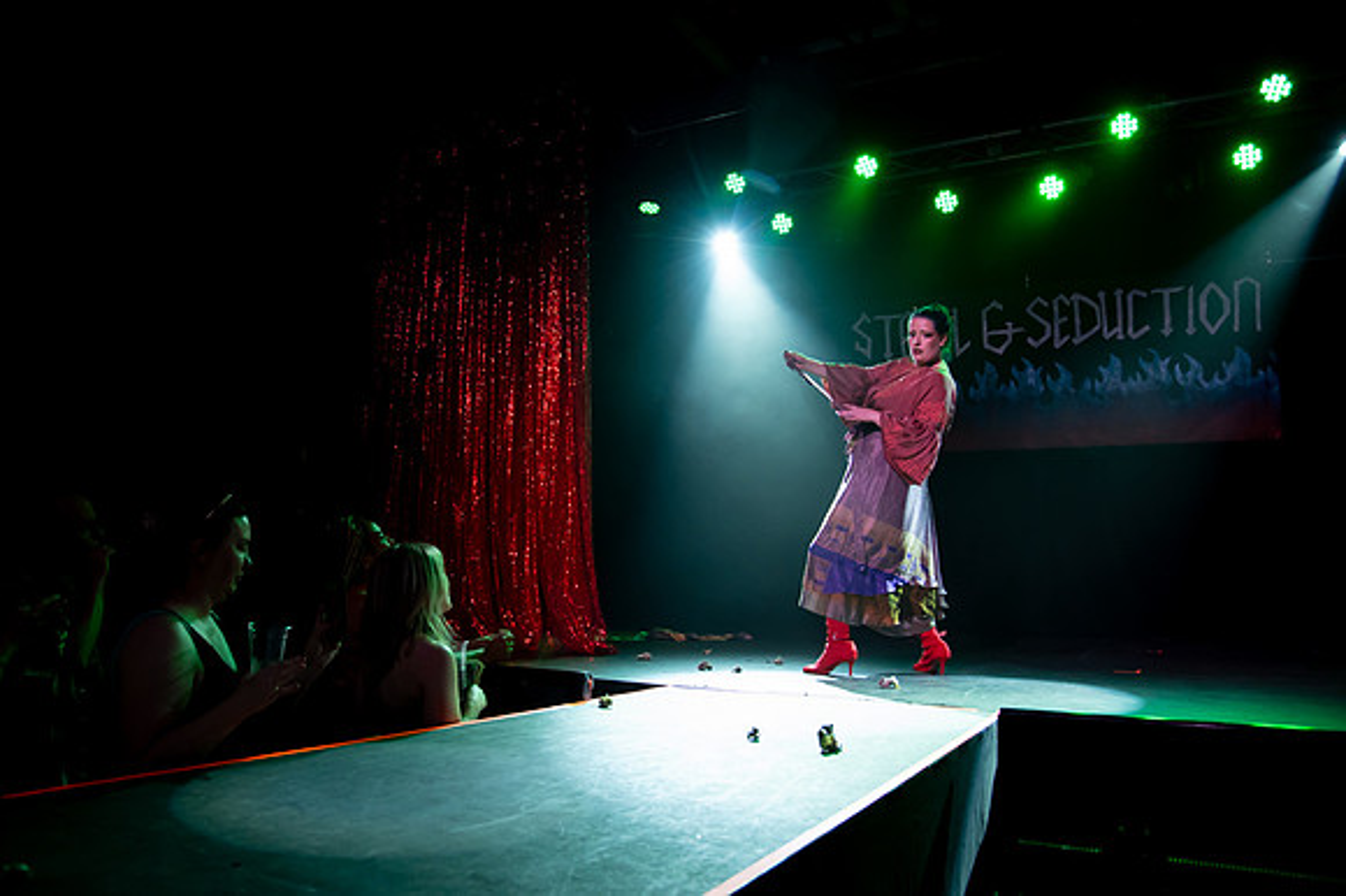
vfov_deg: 48.7
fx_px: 990
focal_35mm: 26
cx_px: 633
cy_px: 445
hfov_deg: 68.4
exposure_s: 1/160
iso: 4000
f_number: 4
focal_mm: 24
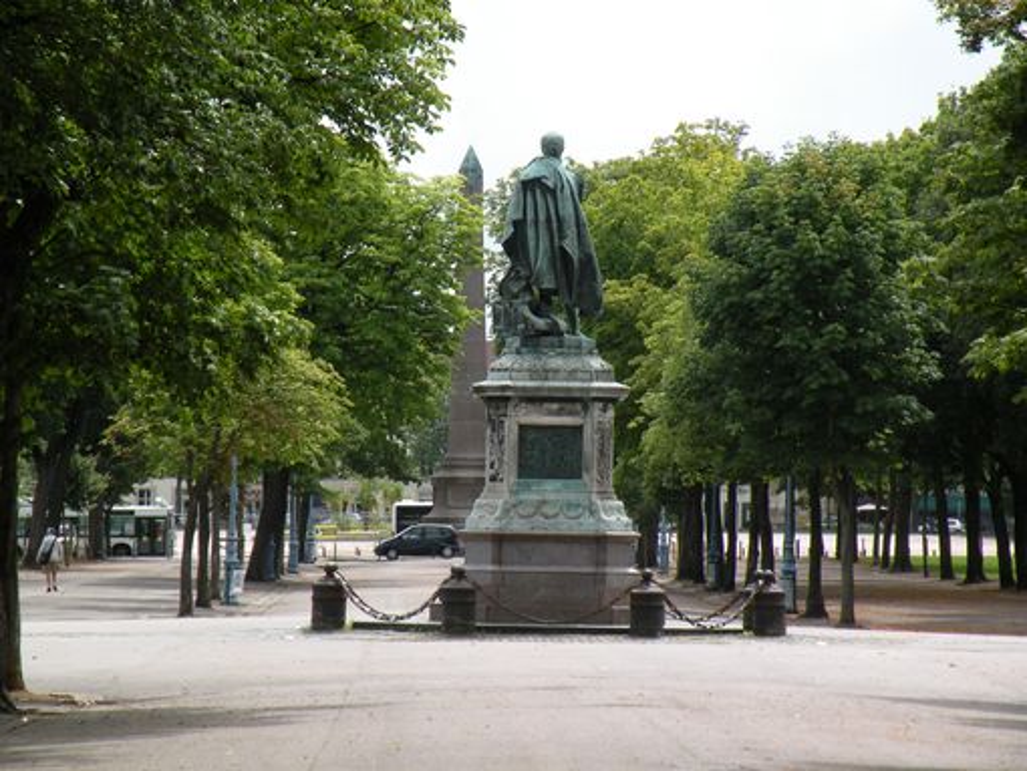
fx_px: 5046
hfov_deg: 11.6
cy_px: 386
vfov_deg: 8.7
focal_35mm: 170
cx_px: 514
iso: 64
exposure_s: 1/178
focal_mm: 30.1
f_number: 5.6
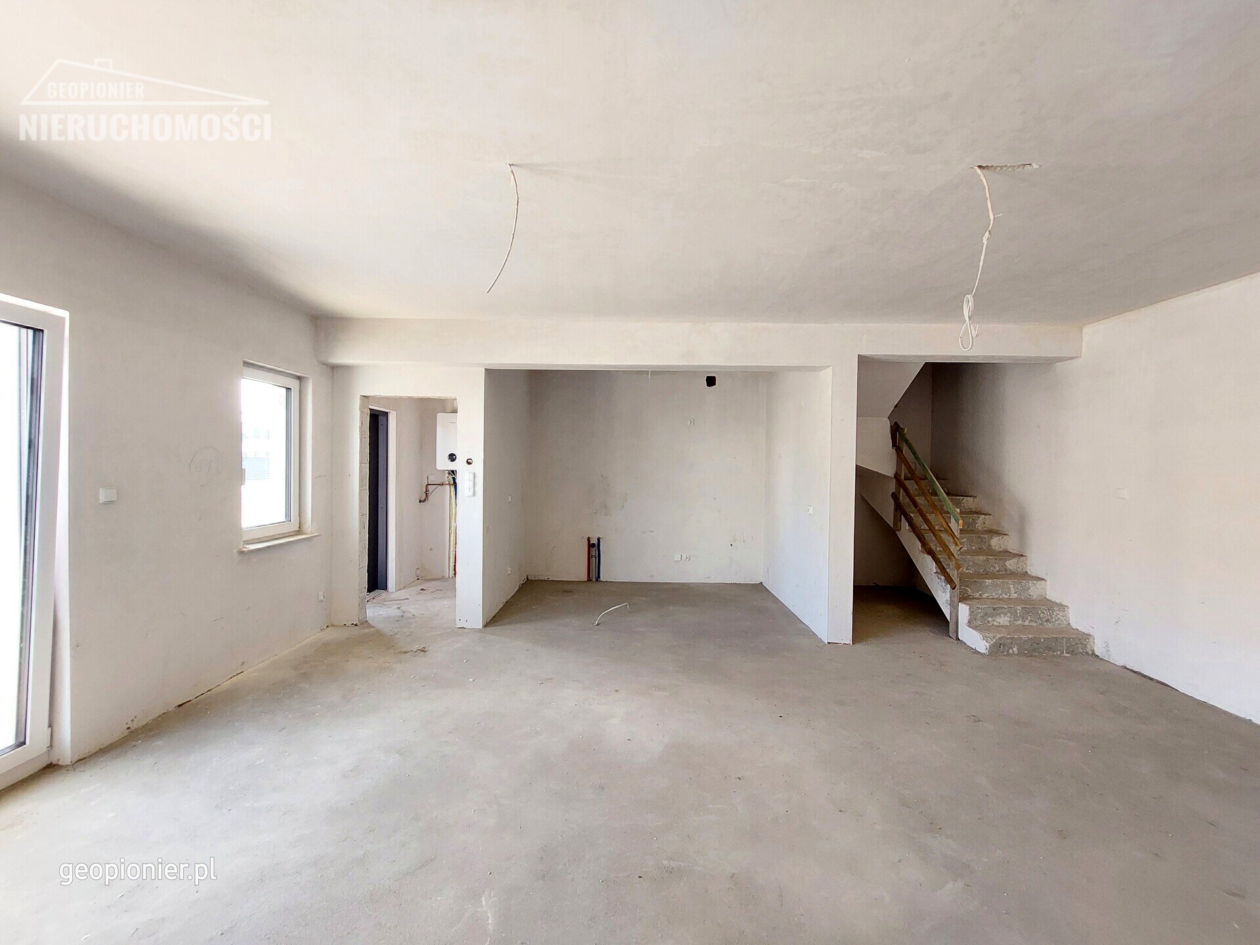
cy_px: 472
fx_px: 473
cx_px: 630
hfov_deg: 106.2
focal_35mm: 13
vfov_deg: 89.9
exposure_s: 1/50
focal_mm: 1.74
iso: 160
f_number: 2.2
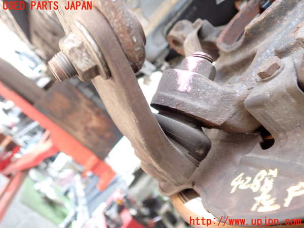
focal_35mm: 30
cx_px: 152
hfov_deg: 60.0
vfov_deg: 46.8
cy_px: 114
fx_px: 263
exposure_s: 1/40
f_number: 2.3
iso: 200
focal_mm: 5.4
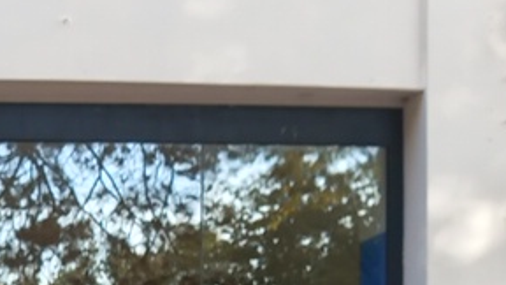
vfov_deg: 7.9
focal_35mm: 147
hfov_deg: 13.5
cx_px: -318
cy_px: 535
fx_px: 1972
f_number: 1.8
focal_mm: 4
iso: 21
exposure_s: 1/50
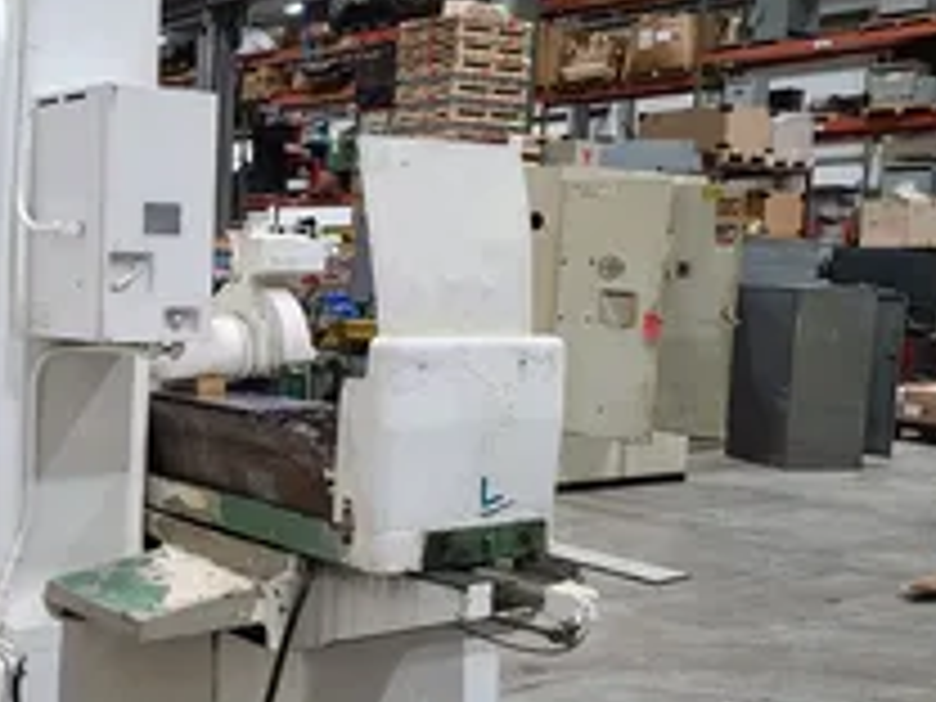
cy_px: 392
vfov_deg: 30.2
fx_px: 1298
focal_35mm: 48
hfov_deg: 37.5
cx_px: 122
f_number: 1.8
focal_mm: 7
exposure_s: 1/40
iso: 200
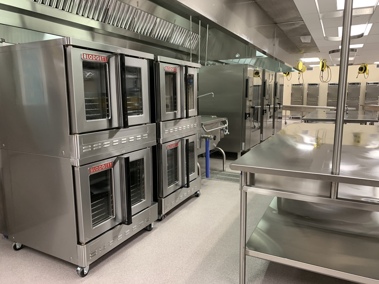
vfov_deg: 53.1
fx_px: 285
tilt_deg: -9.3
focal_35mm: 26
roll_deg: -0.9
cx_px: 190
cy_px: 142
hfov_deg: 67.3
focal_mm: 4.25
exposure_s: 1/60
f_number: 1.8
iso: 125
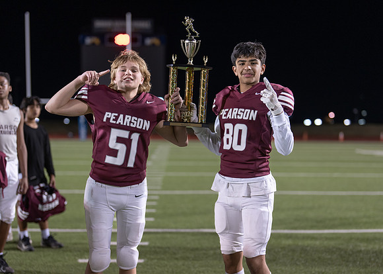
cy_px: 162
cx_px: 201
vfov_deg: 22.8
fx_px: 678
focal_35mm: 62
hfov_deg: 31.5
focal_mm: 50
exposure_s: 1/320
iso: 400
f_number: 1.4
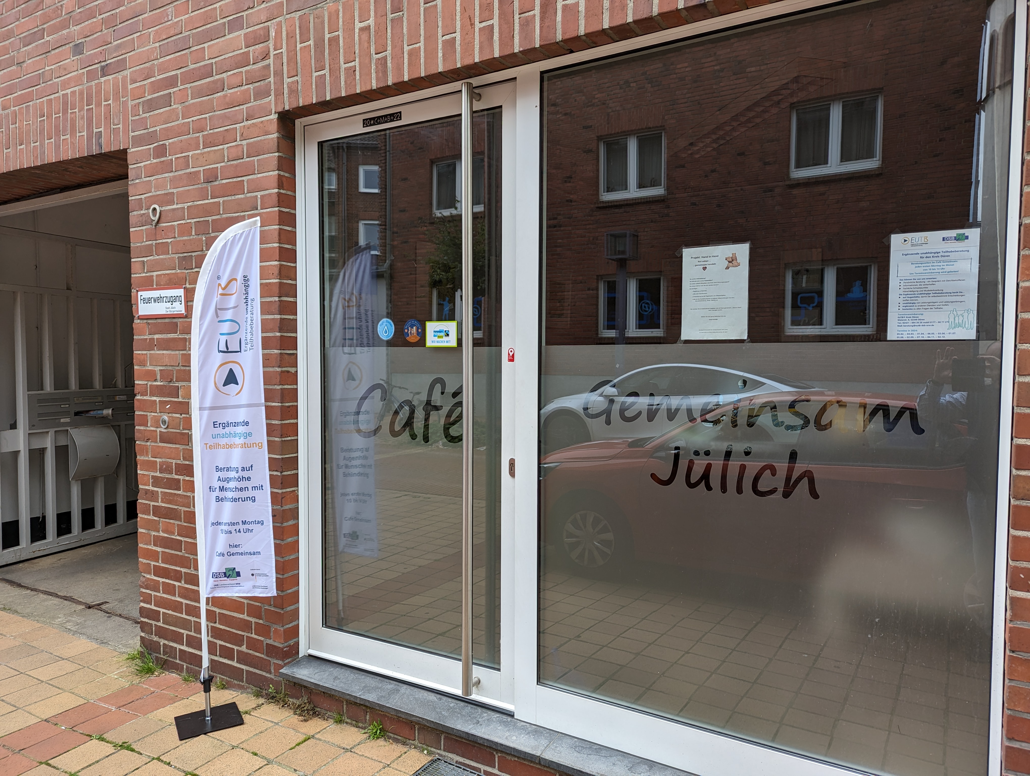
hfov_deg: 71.5
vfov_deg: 56.9
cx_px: 515
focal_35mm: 24
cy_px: 388
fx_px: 715
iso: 44
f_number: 1.85
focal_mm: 6.81
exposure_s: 1/287
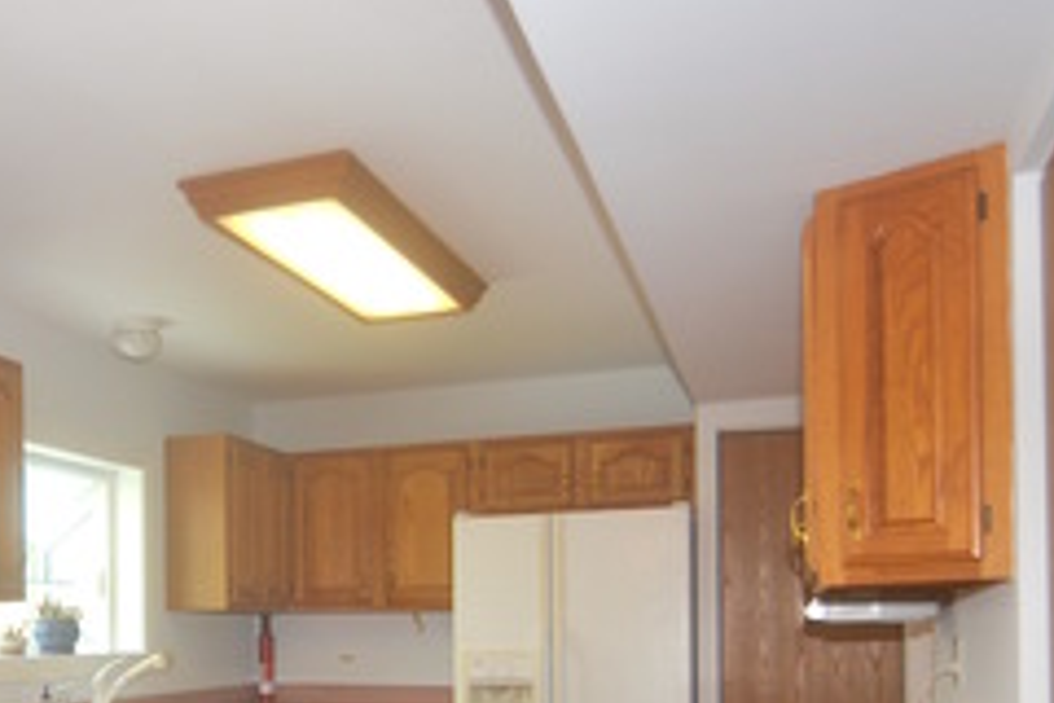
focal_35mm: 40
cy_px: 635
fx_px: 1171
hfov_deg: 46.3
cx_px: 233
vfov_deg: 31.8
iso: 100
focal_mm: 10
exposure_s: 1/60
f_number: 4
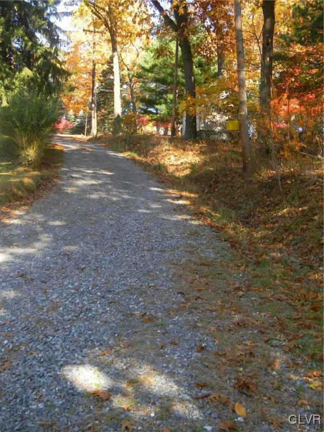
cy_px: 216
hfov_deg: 35.1
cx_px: 162
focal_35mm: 41
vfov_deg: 45.8
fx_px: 512
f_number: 3.8
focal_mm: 7.3
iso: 80
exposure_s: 1/95.1
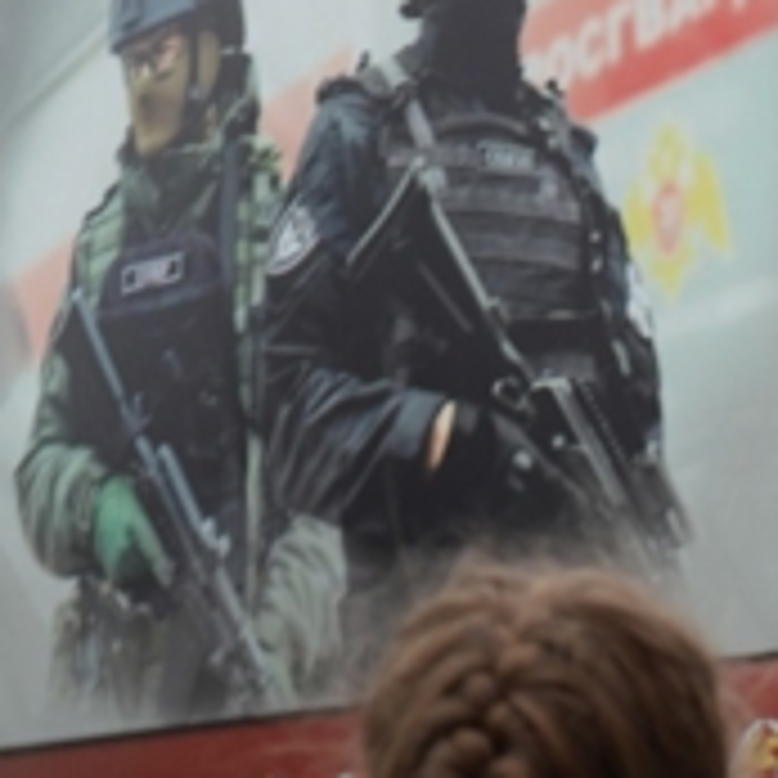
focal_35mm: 258
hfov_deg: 6.7
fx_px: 6560
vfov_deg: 6.7
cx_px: 1266
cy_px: 1088
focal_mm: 70
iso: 200
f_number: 4
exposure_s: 1/500
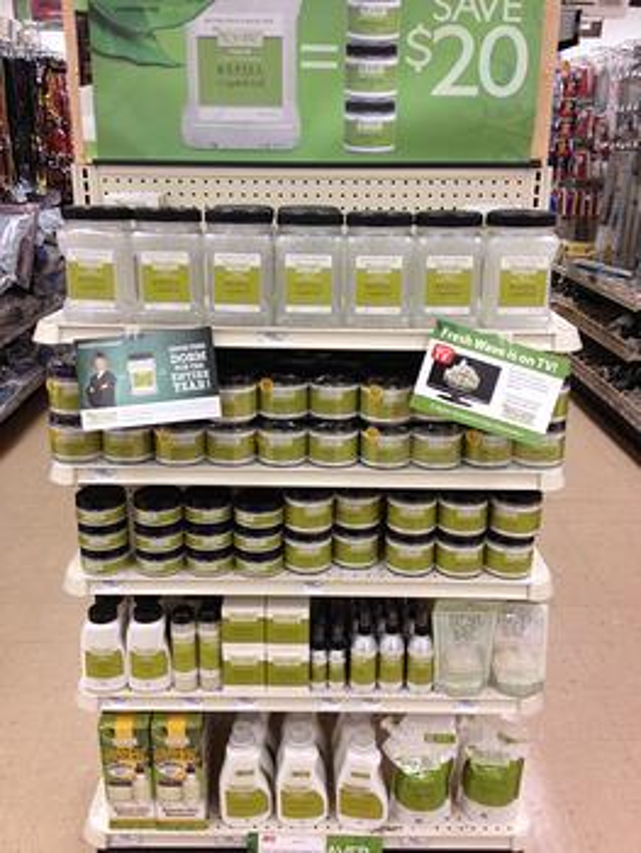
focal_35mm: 35
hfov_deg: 40.7
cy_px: 426
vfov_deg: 52.6
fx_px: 863
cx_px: 320
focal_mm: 4.28
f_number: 2.4
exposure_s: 1/20
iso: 64
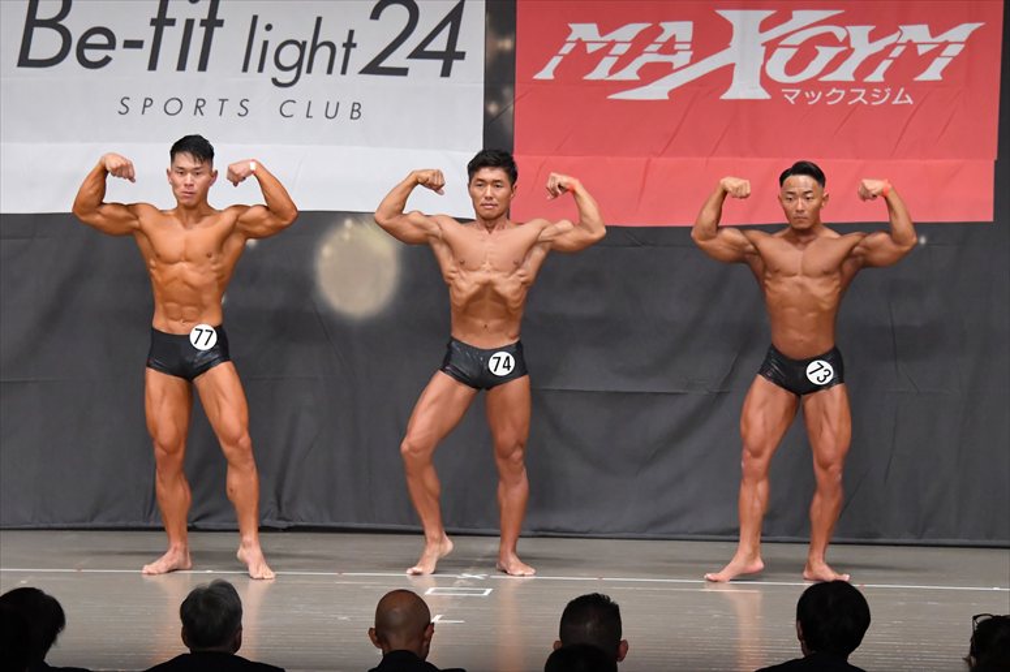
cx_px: 505
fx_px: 4711
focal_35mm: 168
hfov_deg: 12.2
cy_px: 336
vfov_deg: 8.2
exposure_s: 1/400
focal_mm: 112
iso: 6400
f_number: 5.6
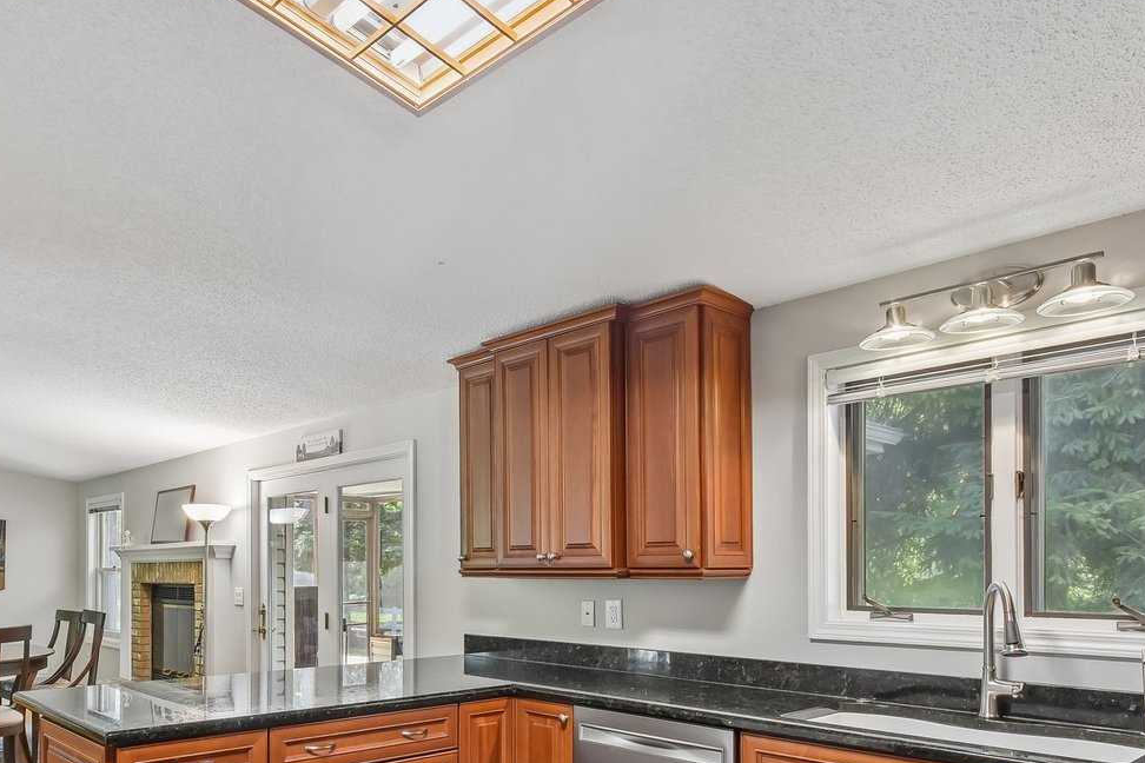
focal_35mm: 25
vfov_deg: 49.4
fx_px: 795
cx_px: 397
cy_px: 563
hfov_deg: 69.8
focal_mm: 10
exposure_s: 1/4
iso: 400
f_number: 8
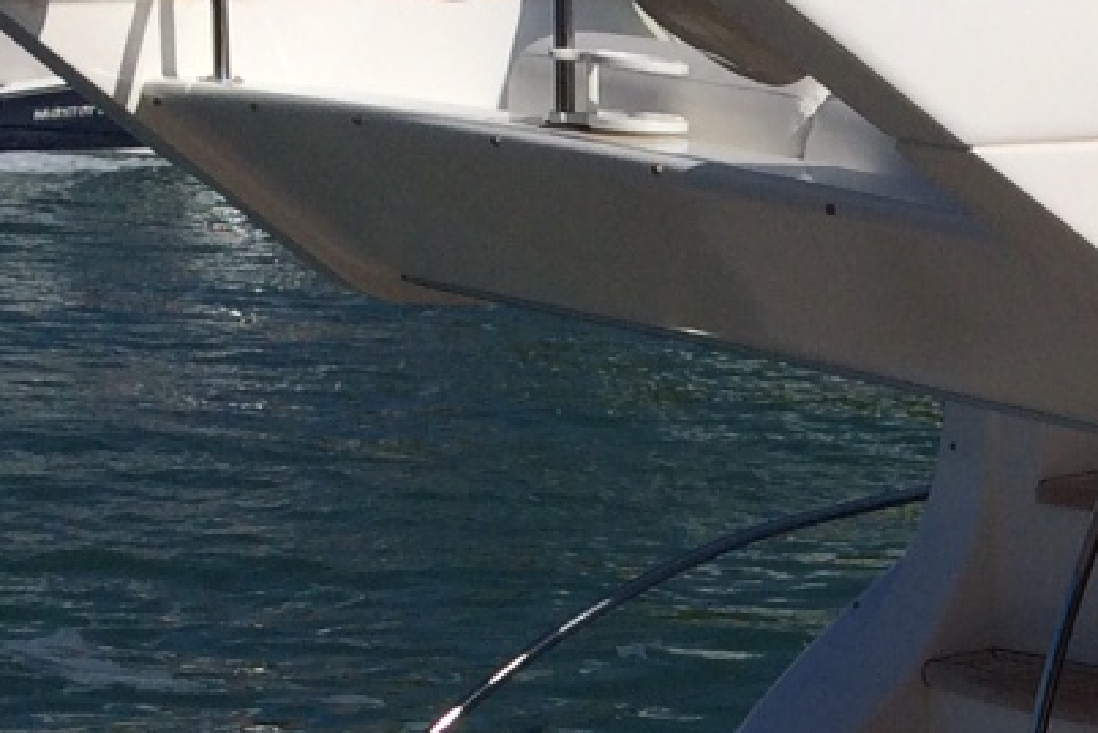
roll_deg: -3.2
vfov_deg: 10.9
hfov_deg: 16.0
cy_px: 1027
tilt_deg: -16.3
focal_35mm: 122
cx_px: 1379
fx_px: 3722
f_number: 2.2
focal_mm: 4.15
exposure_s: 1/8264
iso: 40
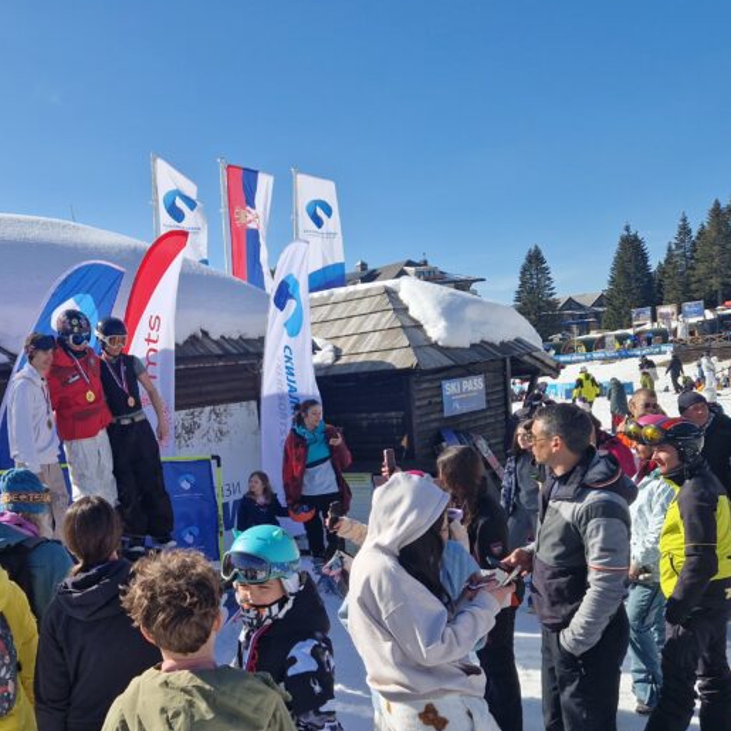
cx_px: 209
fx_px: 860
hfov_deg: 44.9
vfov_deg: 45.8
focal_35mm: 36
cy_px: 443
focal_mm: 5.4
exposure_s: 1/1724
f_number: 1.8
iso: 50
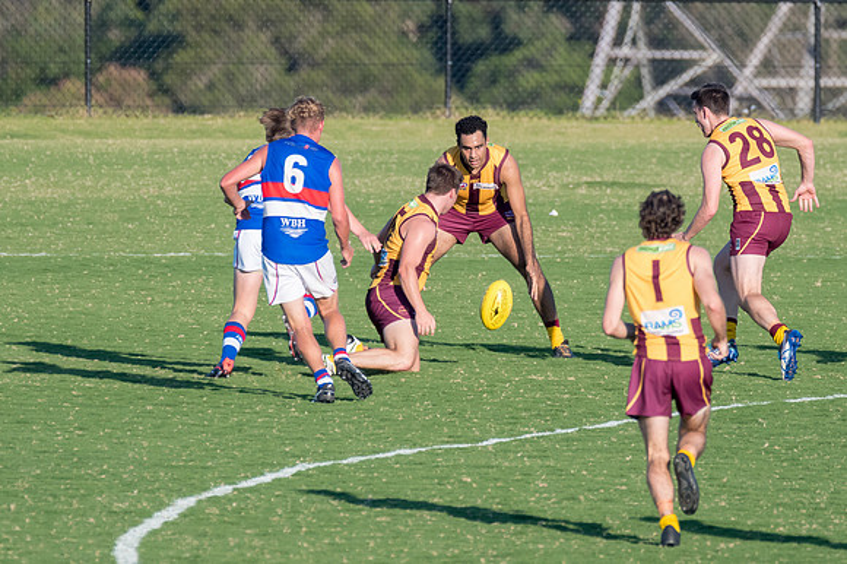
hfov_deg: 2.1
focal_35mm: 963
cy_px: 256
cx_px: 391
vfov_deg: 1.4
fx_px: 22633
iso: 800
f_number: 7.1
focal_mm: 500
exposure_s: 1/2000
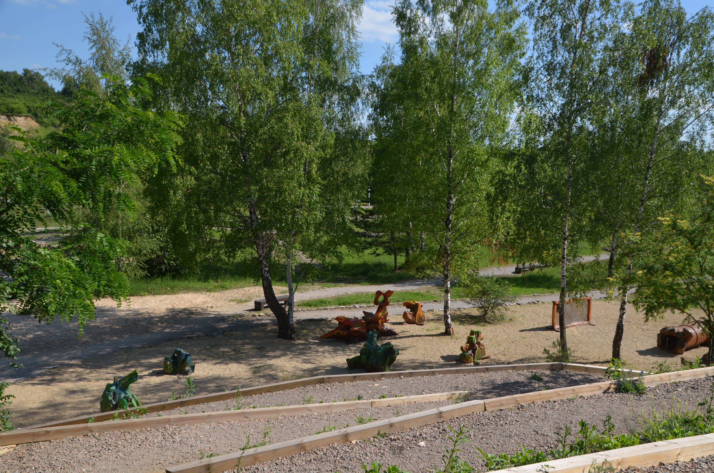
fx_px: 623
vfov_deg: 41.5
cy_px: 236
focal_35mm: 32
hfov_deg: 59.6
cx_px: 357
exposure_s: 1/250
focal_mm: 21
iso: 140
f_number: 8
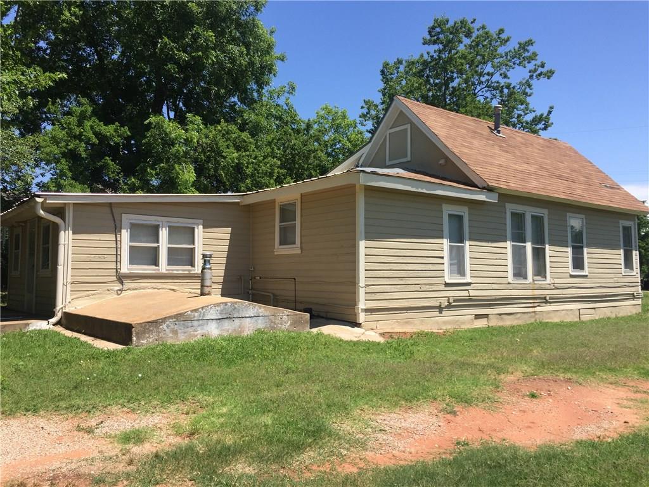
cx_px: 324
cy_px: 244
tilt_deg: +2.5
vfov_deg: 48.2
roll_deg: -1.0
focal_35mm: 29
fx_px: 544
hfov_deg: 61.7
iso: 32
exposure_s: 1/1647
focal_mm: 4.15
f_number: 2.2
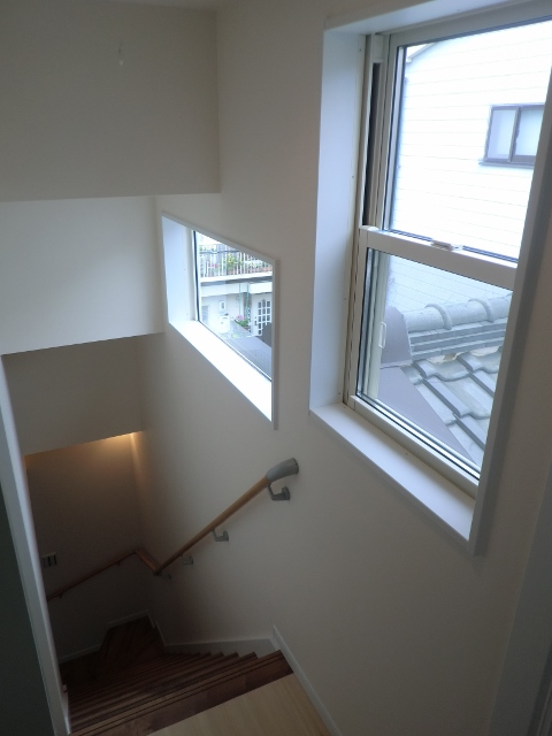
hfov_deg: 53.1
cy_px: 368
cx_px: 276
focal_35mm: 26
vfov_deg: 67.3
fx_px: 553
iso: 50
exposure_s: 1/80
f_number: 2.8
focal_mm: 4.7
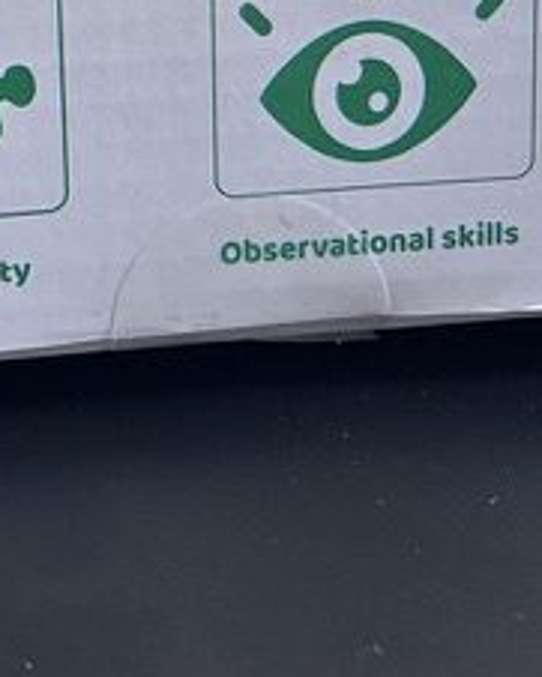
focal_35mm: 115
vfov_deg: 16.4
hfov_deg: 13.4
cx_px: 111
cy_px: 33
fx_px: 2304
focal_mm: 5.96
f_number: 1.6
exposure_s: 1/60
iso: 250
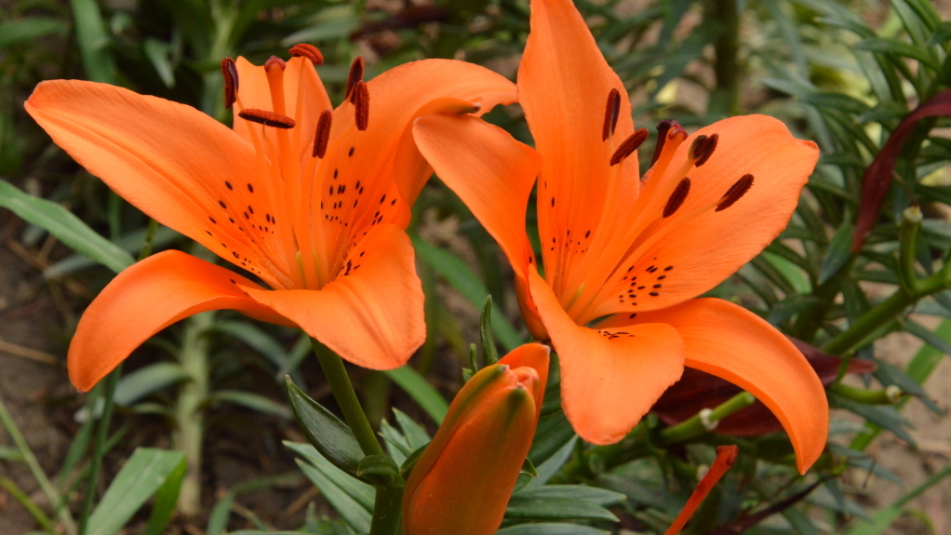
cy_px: 279
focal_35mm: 192
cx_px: 476
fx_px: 4842
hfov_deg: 11.2
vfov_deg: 6.3
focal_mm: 122
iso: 1400
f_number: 18
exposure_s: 1/250
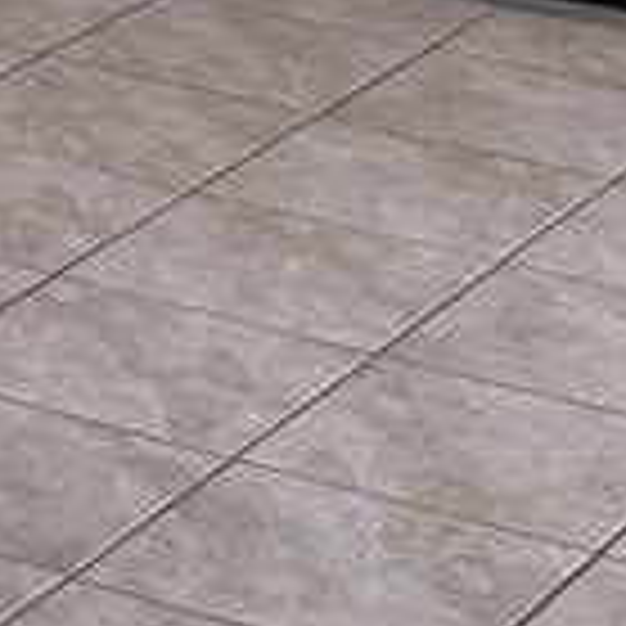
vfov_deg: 7.2
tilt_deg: -1.3
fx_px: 4501
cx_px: -1036
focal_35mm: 220
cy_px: -1135
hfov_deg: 7.3
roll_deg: -1.0
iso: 125
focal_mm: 6.76
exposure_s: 1/60
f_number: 1.78
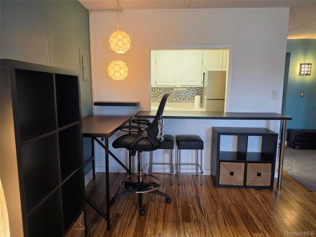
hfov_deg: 73.9
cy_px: 118
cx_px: 158
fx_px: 210
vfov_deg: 58.9
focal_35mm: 23
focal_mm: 6.5
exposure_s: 1/120
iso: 200
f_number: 1.4
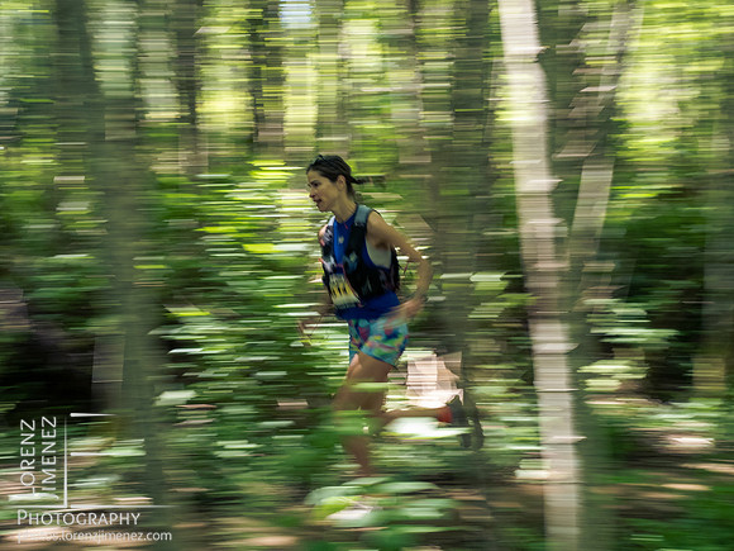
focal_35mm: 58
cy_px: 276
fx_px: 1230
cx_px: 367
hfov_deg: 33.2
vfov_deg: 25.2
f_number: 9
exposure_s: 1/25
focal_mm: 29
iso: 640
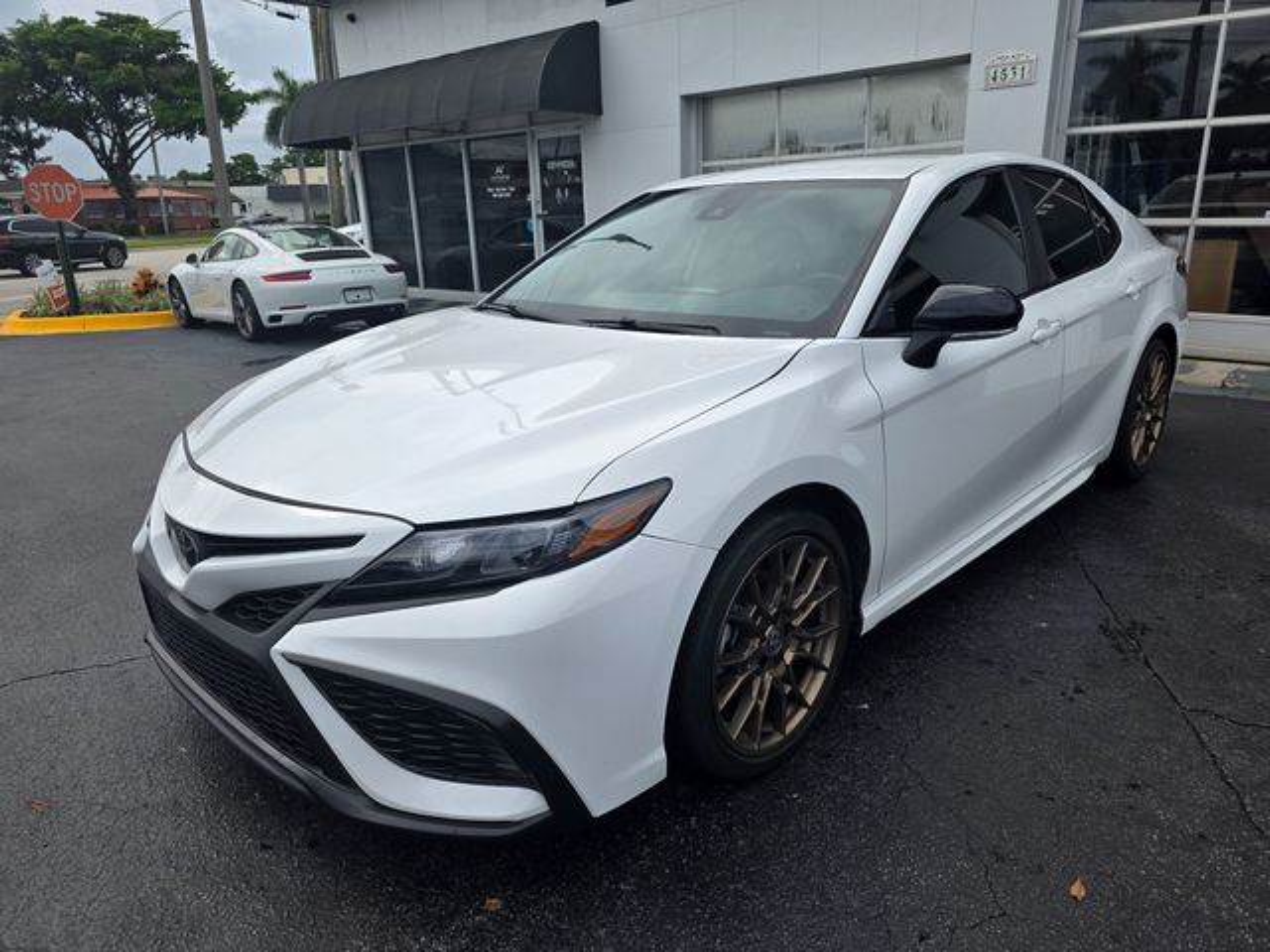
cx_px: 635
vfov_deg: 58.9
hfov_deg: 73.9
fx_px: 844
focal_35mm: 23
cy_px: 476
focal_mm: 6.3
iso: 80
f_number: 1.7
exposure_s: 1/4057
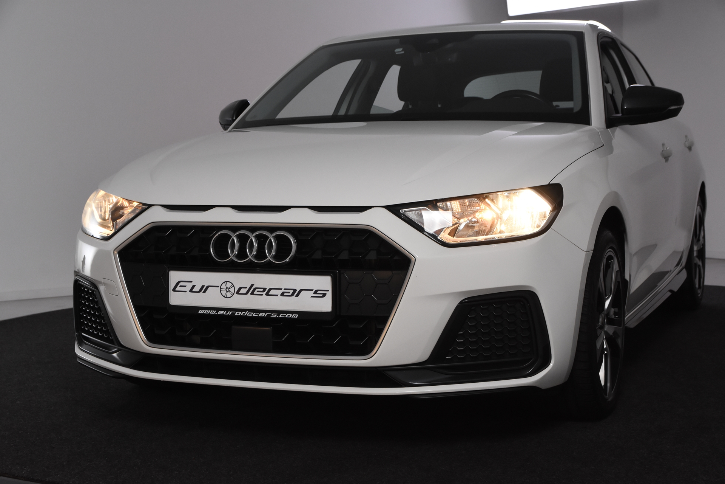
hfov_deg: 35.1
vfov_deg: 23.8
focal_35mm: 57
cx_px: 362
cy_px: 242
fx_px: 1148
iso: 1600
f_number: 7.1
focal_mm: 38
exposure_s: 1/200
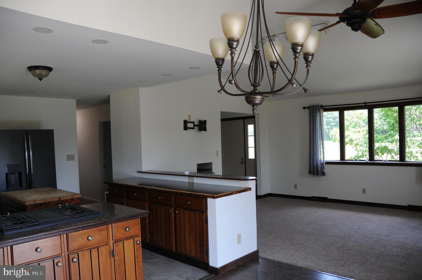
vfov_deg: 47.8
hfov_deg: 67.4
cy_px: 140
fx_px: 316
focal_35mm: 27
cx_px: 211
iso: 200
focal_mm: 18
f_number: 4
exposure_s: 1/100
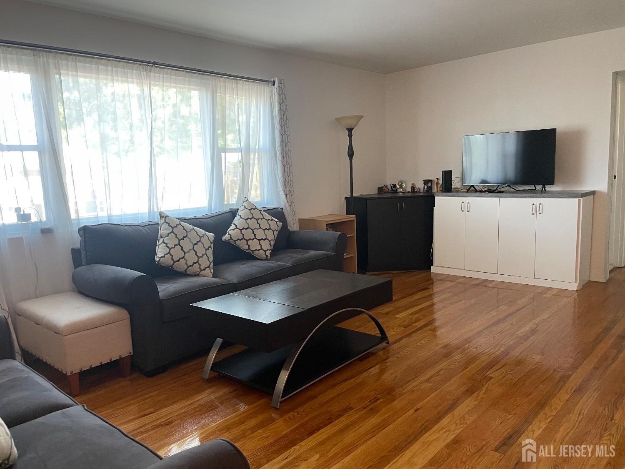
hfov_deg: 67.3
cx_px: 312
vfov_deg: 53.1
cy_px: 234
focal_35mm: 26
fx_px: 469
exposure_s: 1/60
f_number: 1.6
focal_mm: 4.2
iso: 125
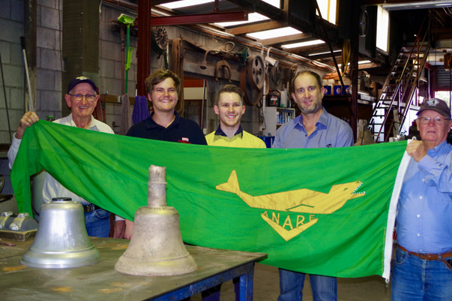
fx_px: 652
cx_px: 234
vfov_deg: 25.9
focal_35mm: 52
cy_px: 158
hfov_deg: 38.2
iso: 1600
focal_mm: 32.5
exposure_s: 1/80
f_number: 4
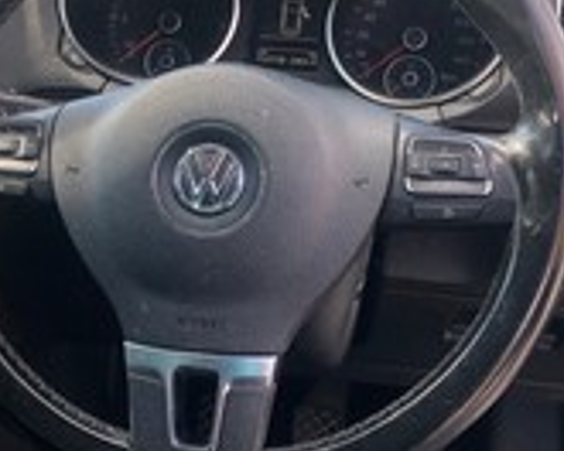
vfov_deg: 26.2
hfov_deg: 31.9
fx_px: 968
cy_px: 202
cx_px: 147
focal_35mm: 58
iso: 32
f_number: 1.8
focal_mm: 4
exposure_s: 1/120
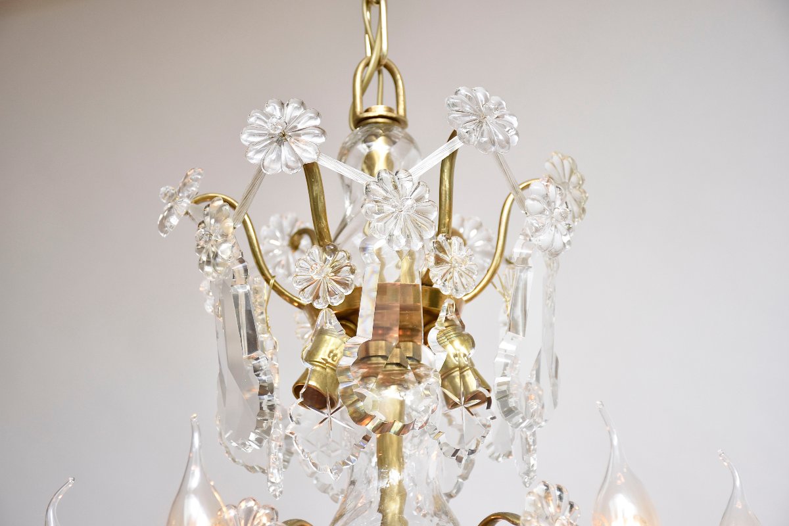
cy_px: 263
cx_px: 394
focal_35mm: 78
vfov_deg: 17.5
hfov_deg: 26.0
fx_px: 1709
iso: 640
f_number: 4.8
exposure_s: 1/80
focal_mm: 52
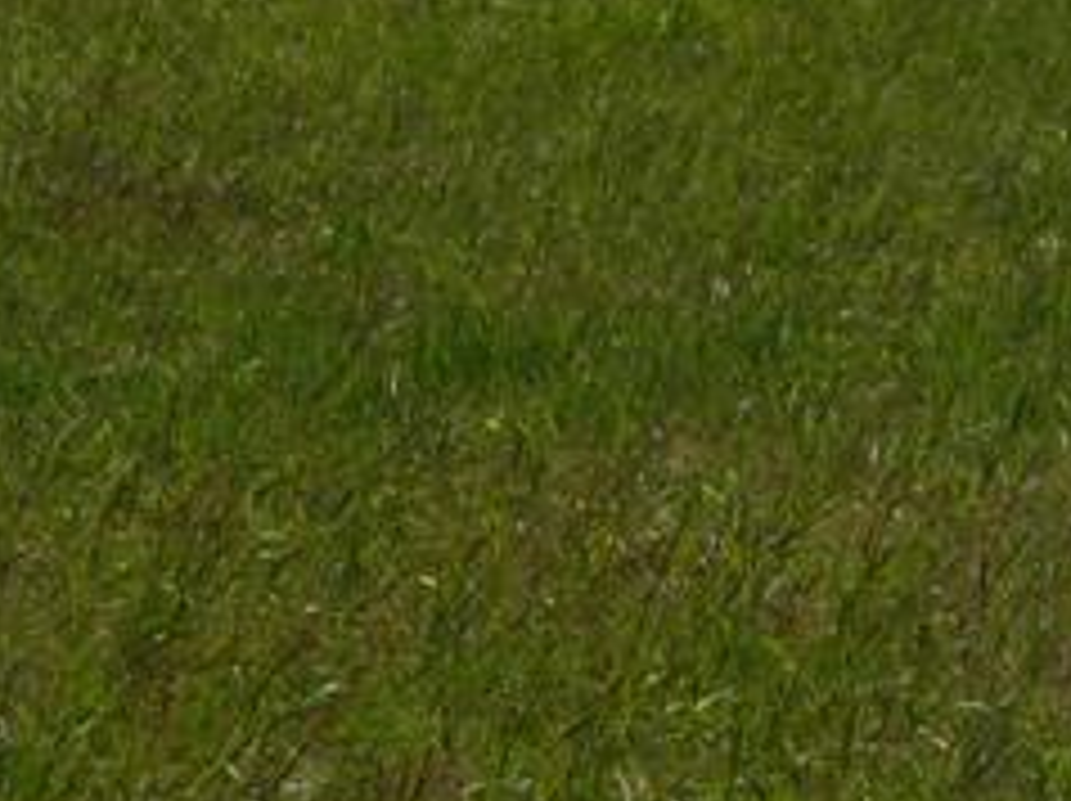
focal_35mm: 551
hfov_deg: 3.6
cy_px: 202
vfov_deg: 2.7
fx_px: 17030
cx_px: 1602
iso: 100
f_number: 4.7
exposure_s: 1/1000
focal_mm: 21.8
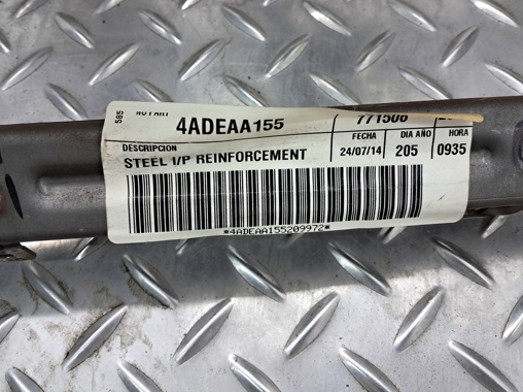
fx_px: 513
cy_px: 152
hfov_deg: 54.0
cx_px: 266
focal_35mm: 34
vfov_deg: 41.5
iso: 125
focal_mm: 4
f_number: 1.8
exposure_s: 1/50
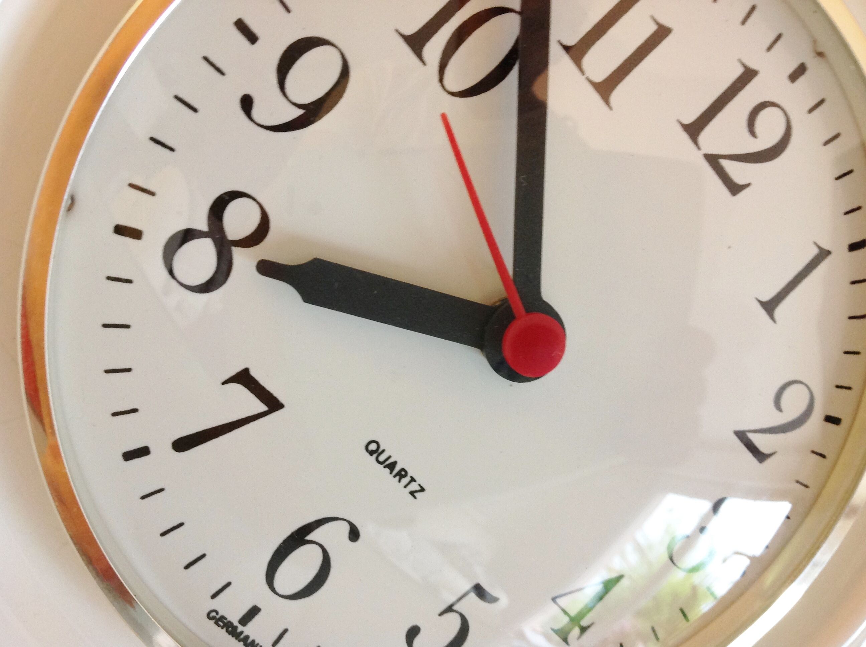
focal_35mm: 35
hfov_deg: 52.7
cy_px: 324
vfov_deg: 40.6
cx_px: 433
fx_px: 874
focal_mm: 4.28
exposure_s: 1/17
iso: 125
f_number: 2.4
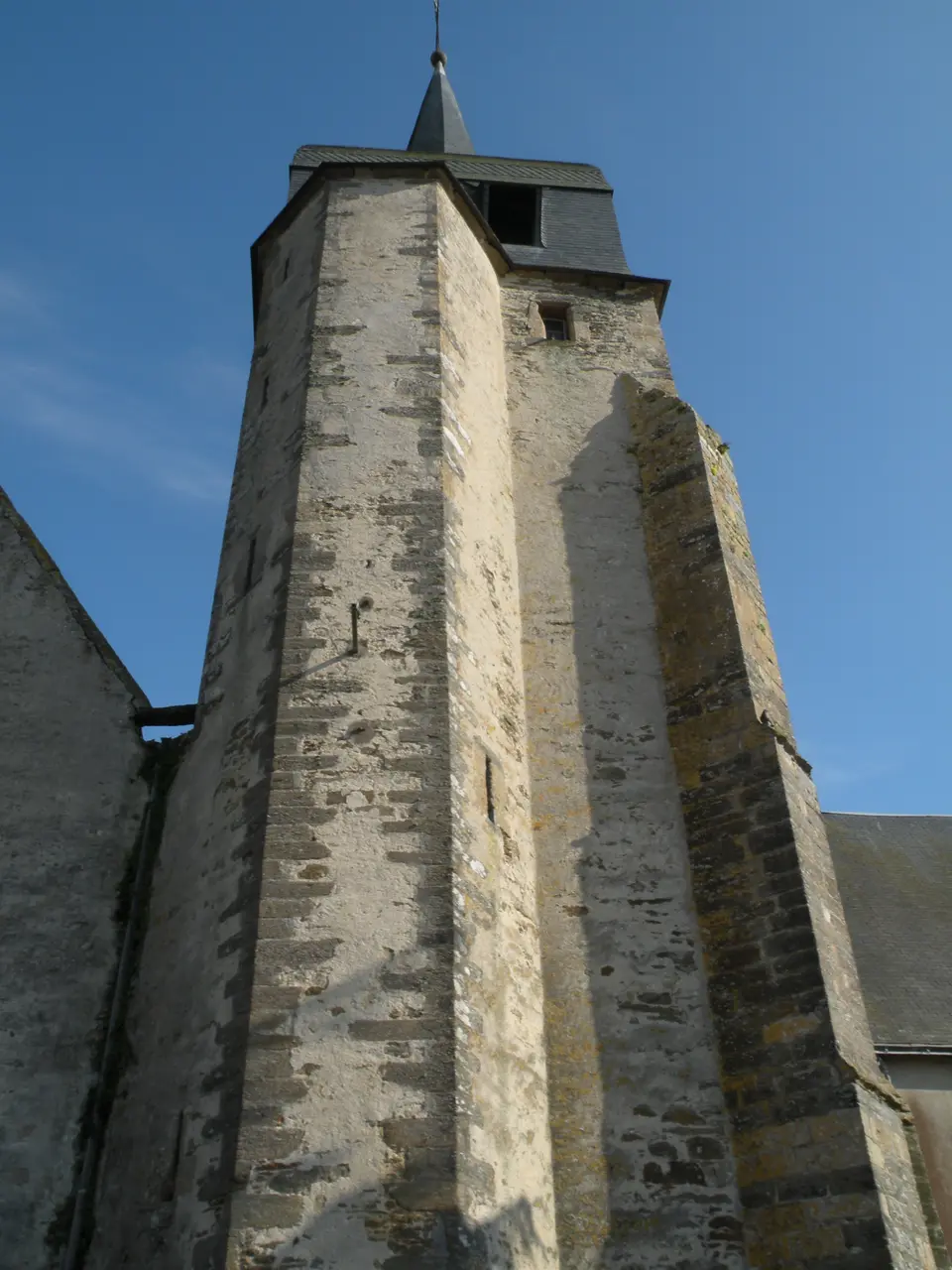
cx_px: 476
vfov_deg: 55.4
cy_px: 635
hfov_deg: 42.9
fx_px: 1210
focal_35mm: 33
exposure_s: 1/248
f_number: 7.1
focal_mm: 5.8
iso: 64
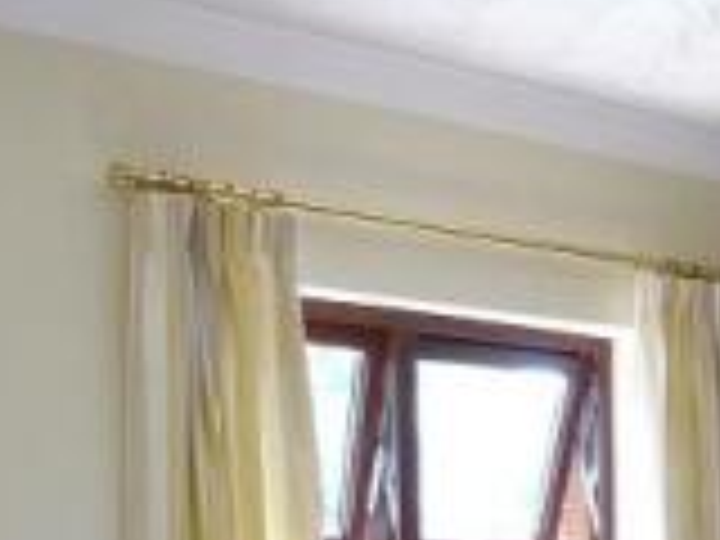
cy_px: 875
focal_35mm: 102
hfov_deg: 18.1
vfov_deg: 13.4
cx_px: 902
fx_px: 2122
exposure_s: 1/60
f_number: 3.5
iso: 200
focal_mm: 5
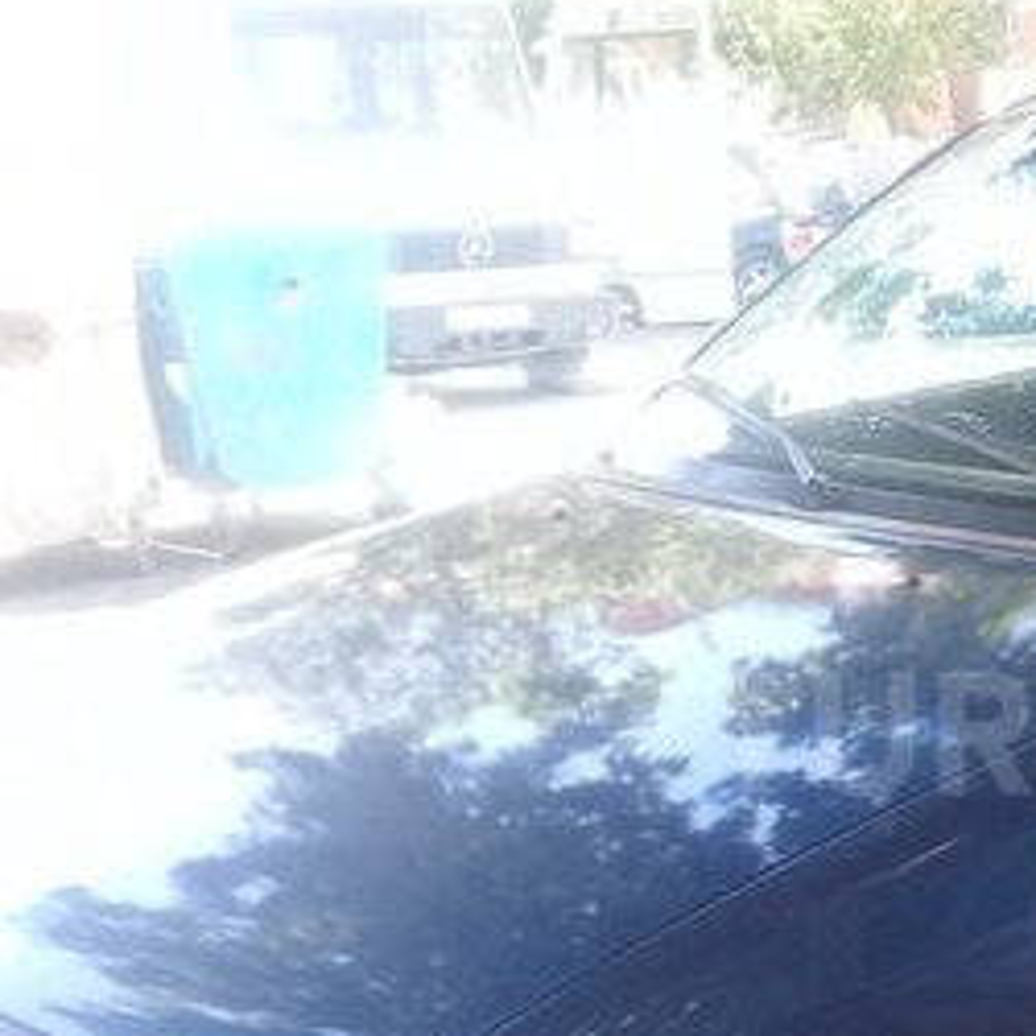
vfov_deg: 23.8
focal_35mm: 72
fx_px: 2438
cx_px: 1131
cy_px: 733
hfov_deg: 22.7
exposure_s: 1/100
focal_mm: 3.3
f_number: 2.2
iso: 80
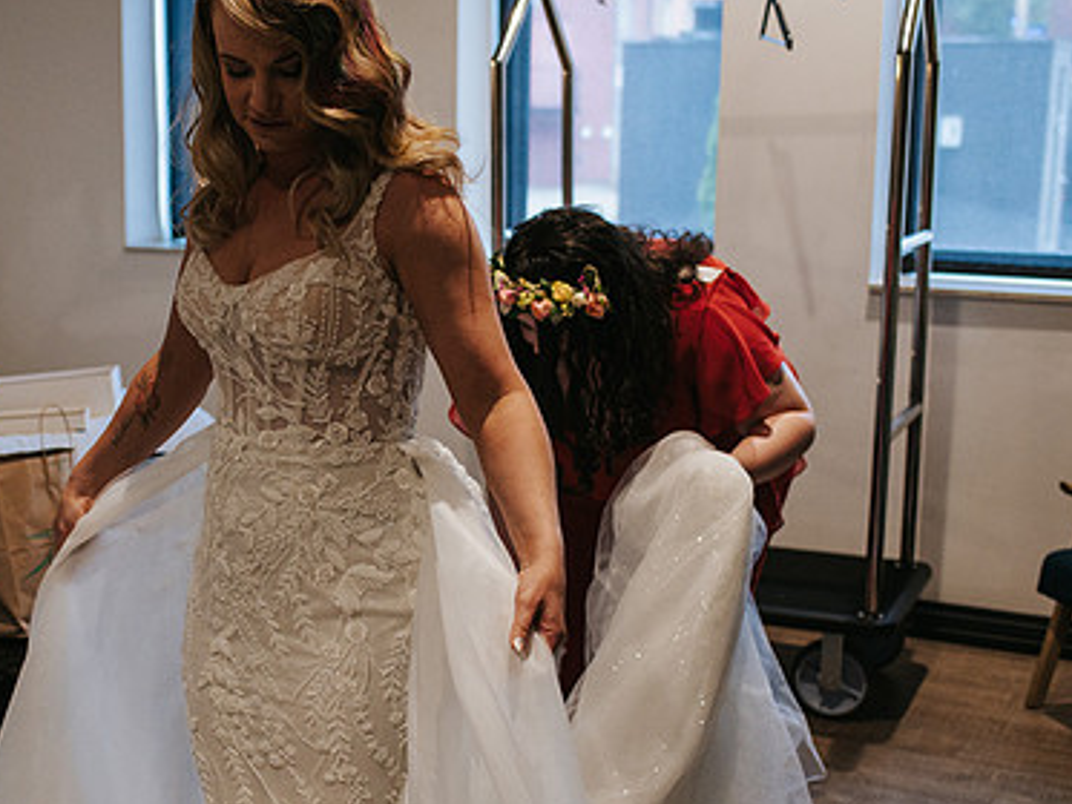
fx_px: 1704
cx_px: 285
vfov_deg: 26.5
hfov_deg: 34.3
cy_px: 457
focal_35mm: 55
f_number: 2.8
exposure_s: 1/250
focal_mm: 35
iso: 800
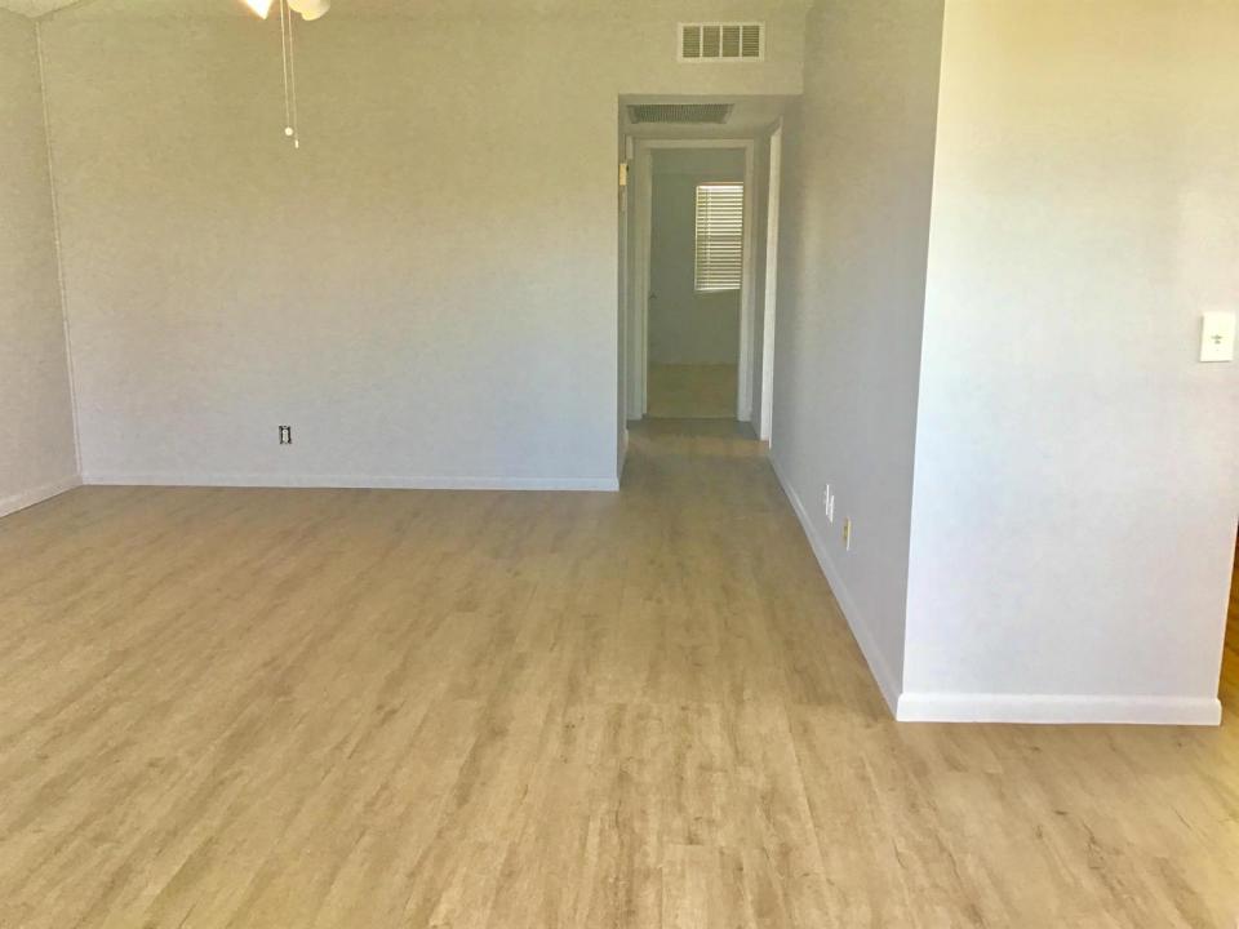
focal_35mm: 31
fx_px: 1110
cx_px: 620
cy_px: 464
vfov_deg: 45.4
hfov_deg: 58.4
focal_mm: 3.3
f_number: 2.4
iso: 25
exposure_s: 1/40
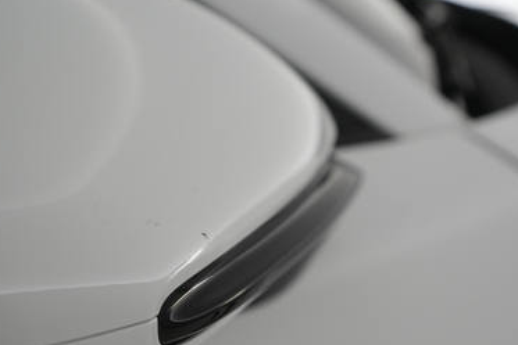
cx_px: 279
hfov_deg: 41.1
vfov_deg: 28.0
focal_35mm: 48
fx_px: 691
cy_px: 224
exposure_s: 1/100
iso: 800
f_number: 4.5
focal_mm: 28
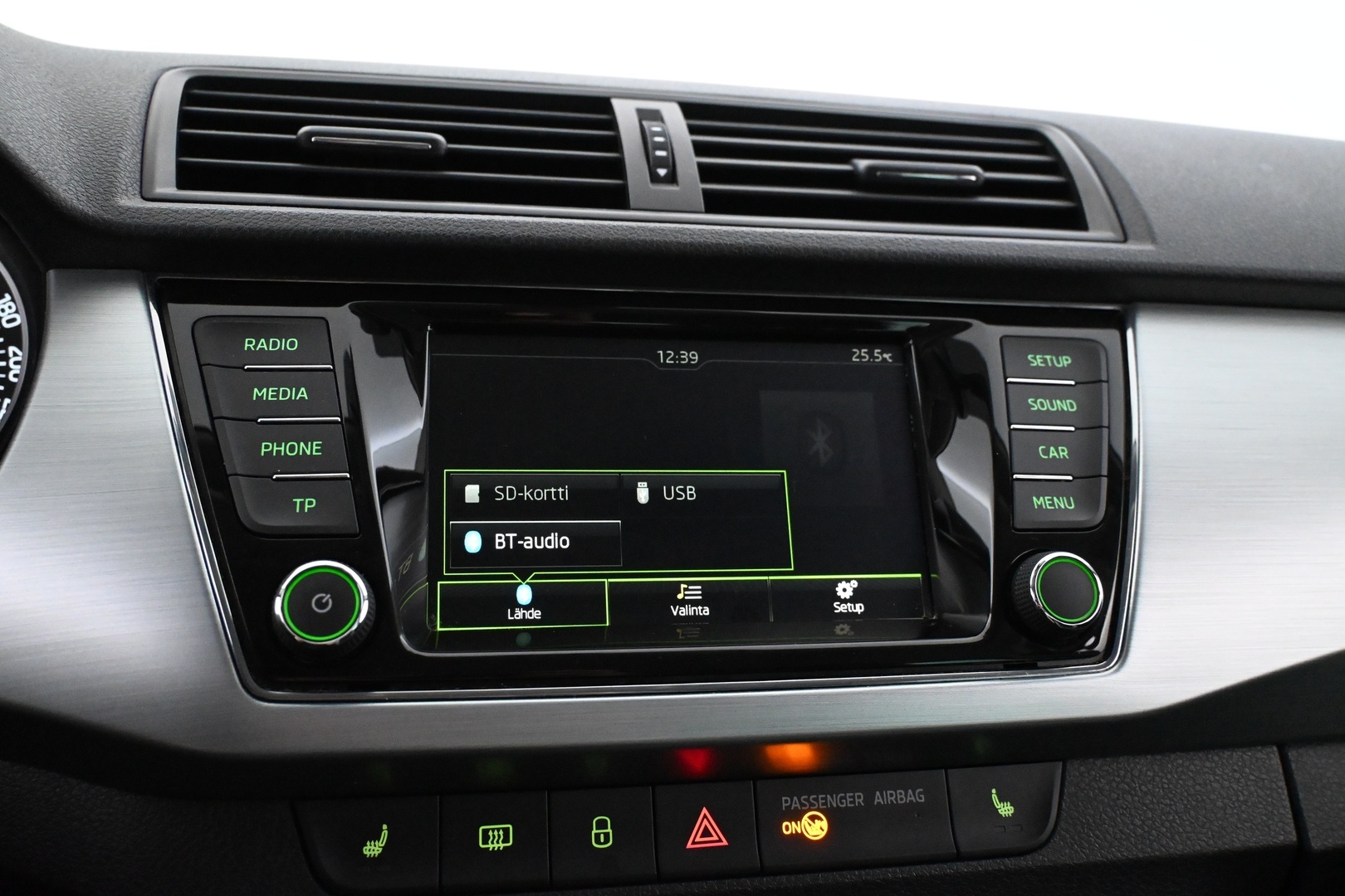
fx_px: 1177
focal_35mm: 32
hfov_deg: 59.5
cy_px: 448
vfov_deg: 41.7
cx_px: 672
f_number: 4
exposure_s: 1/60
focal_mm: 21
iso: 6400
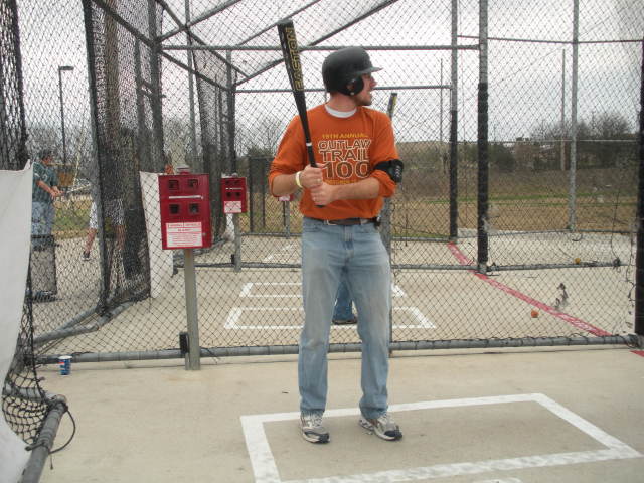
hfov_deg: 51.4
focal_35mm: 36
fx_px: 670
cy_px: 242
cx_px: 322
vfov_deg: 39.7
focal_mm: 6.3
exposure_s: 1/139
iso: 88
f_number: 3.5
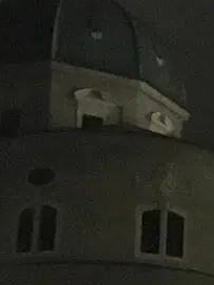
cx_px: 471
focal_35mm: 128
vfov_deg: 15.1
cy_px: 290
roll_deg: +0.2
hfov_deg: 10.4
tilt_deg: +12.5
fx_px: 1055
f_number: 2.2
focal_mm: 4.15
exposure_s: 1/17
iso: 2000
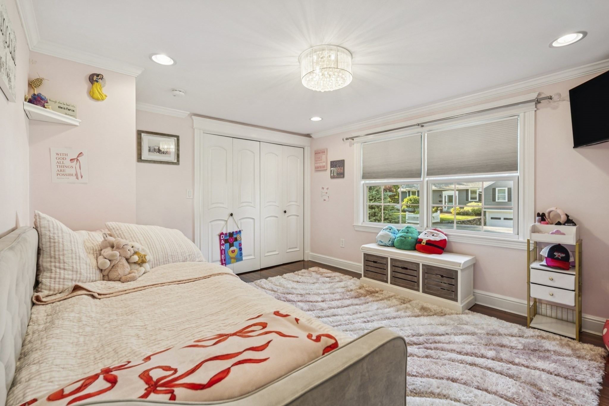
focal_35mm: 16
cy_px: 203
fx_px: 279
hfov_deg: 95.0
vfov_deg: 72.0
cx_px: 304
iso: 100
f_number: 8
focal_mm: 16.5
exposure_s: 1/2
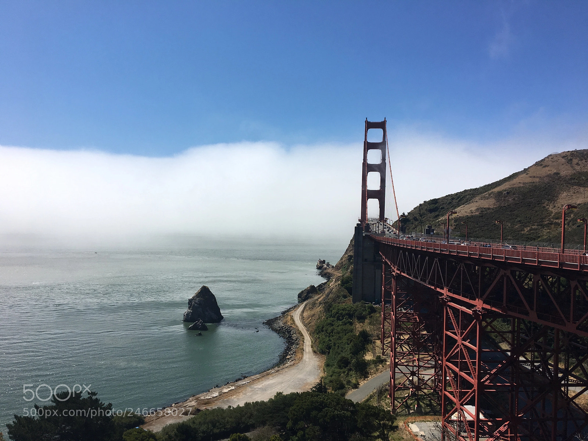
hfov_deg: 61.7
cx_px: 294
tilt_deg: -0.5
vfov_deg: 48.2
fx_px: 493
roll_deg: -1.6
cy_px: 220
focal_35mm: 29
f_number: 2.2
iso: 25
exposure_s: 1/4049
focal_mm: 4.15
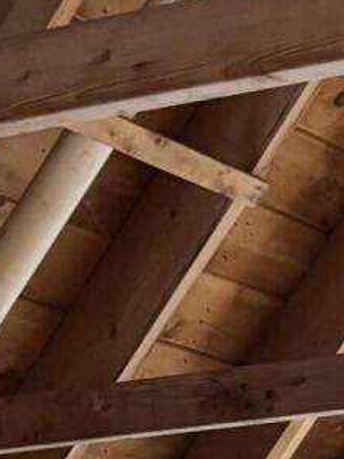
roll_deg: +1.8
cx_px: 737
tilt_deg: +4.0
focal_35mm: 179
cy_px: 729
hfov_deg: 7.8
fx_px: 2374
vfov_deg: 10.6
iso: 320
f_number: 1.6
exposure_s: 1/60
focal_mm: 5.96
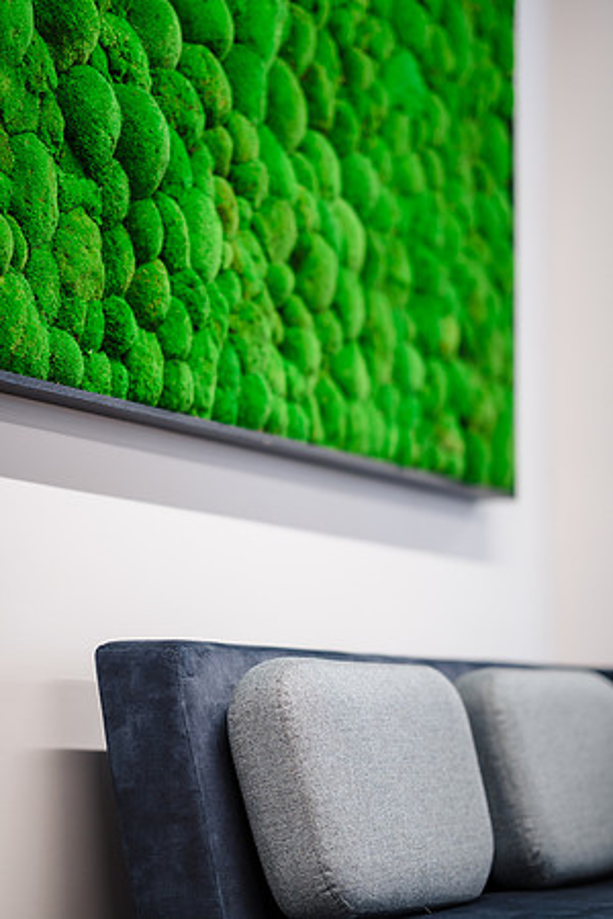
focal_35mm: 85
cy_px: 460
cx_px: 306
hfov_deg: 16.1
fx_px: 2171
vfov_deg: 23.9
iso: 400
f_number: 1.4
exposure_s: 1/125
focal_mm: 85
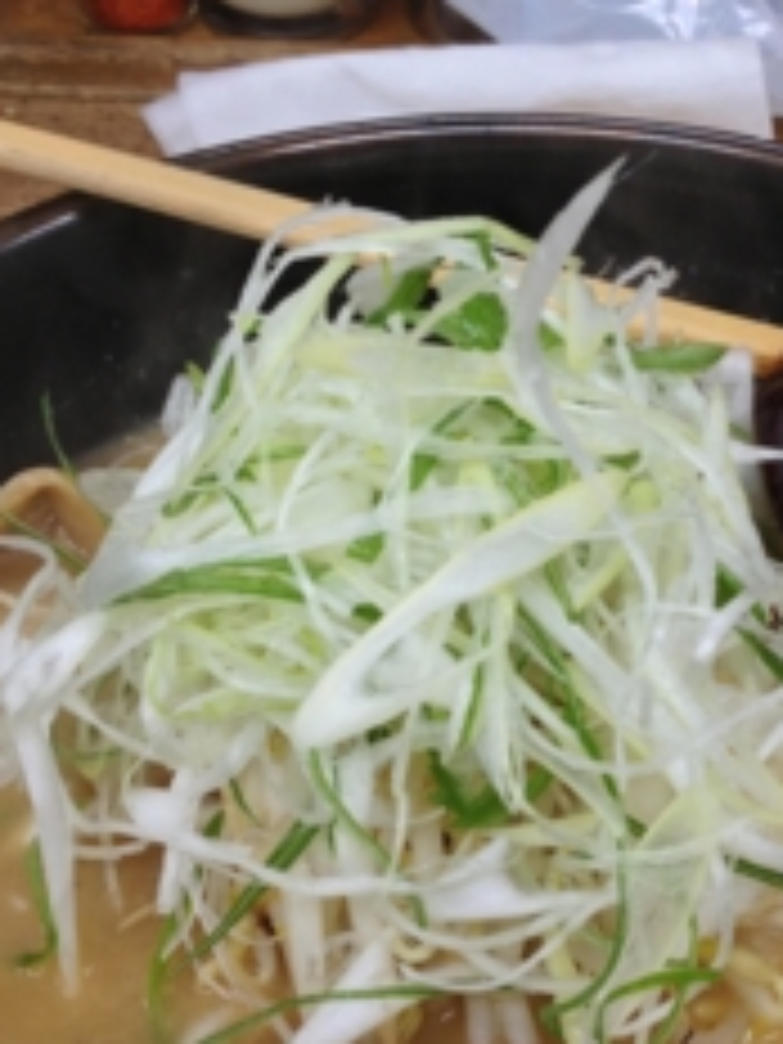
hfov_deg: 21.6
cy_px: 662
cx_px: 495
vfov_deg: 28.4
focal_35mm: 68
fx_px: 2051
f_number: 2.4
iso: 50
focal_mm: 4.28
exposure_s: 1/30
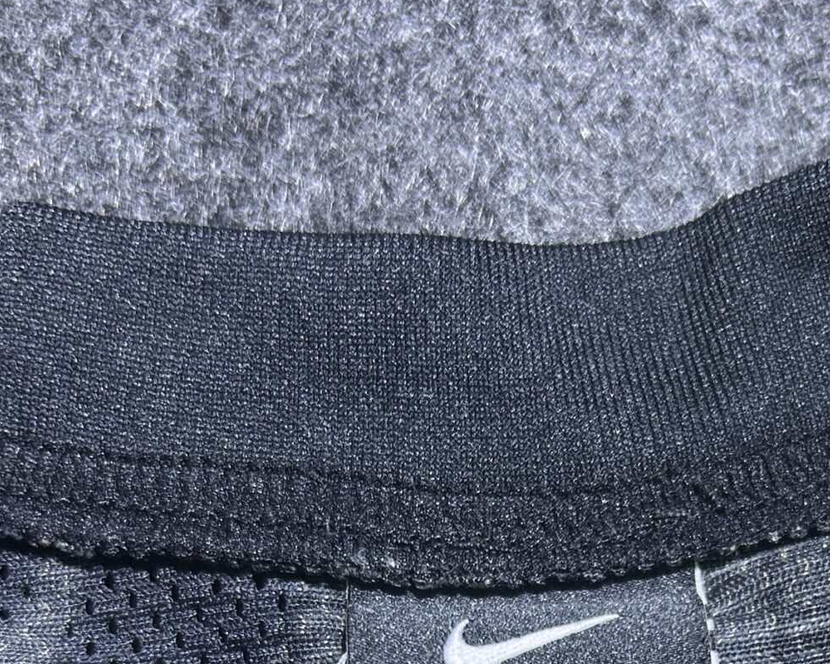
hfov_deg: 28.5
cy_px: 860
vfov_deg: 21.0
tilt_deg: -51.5
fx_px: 1621
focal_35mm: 66
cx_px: 568
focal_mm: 5.7
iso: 100
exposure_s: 1/50
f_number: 1.5
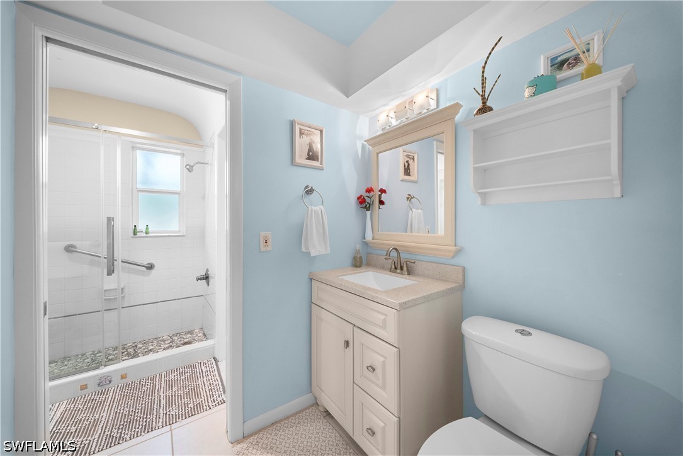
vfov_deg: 90.0
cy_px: 228
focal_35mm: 12
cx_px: 342
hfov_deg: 112.6
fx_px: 228
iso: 2000
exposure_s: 1/8
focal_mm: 12
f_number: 11
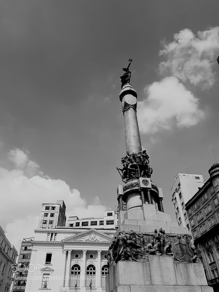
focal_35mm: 26
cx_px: 110
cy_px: 146
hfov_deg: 53.1
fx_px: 219
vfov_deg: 67.3
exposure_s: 1/2944
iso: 40
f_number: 1.7
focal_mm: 4.2
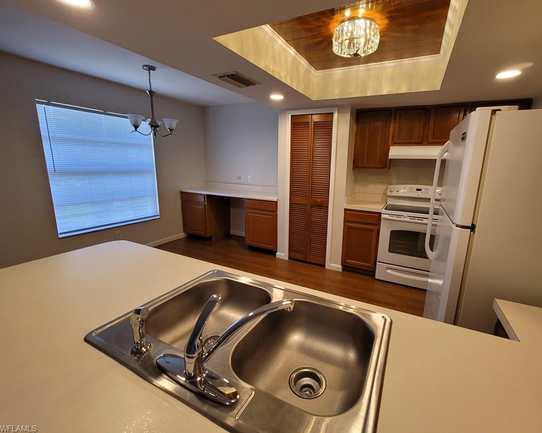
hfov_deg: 100.5
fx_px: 225
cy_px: 210
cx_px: 293
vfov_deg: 87.9
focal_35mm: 14
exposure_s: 1/59
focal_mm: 2.2
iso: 125
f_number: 2.2
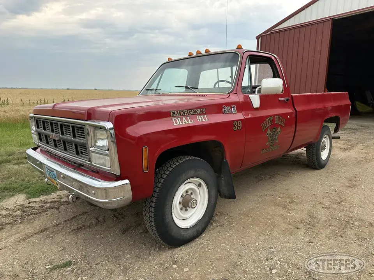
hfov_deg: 71.6
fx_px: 259
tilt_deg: -11.1
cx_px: 187
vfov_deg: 56.8
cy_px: 140
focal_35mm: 24
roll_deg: -1.0
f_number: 1.78
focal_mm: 6.86
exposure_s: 1/1029
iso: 80
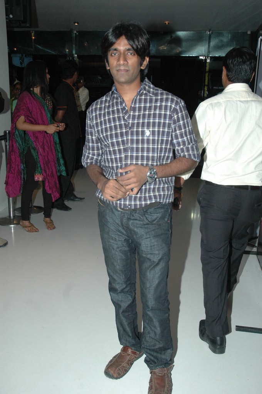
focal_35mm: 36
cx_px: 131
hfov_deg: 36.8
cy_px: 197
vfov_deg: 53.2
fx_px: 394
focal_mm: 24
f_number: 4.5
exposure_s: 1/125
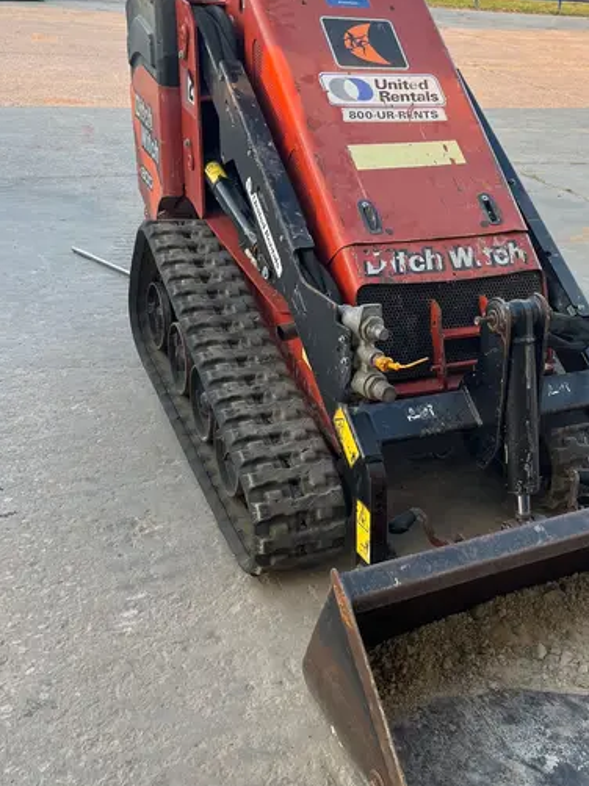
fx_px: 863
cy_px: 406
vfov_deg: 49.0
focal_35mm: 38
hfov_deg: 37.1
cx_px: 412
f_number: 1.6
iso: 40
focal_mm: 5.1
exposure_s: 1/122
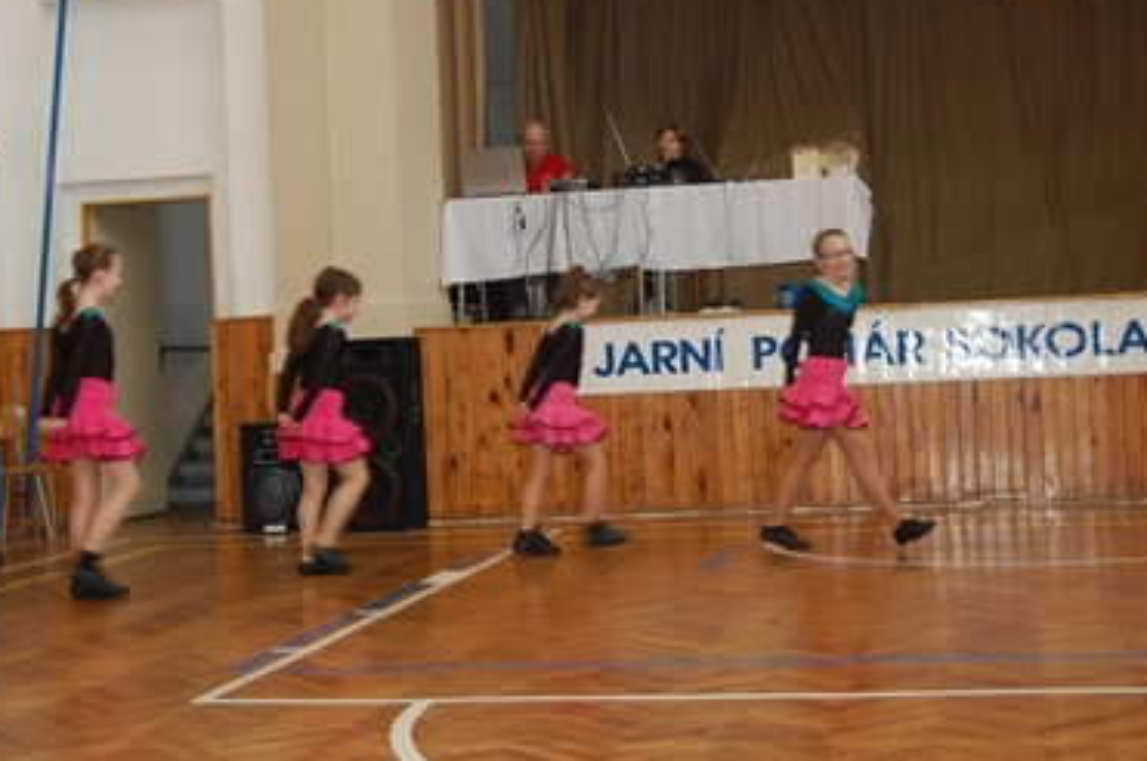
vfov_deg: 21.5
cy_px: 272
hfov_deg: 32.1
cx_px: 532
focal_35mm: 63
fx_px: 1993
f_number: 4.5
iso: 400
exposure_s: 1/60
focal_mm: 31
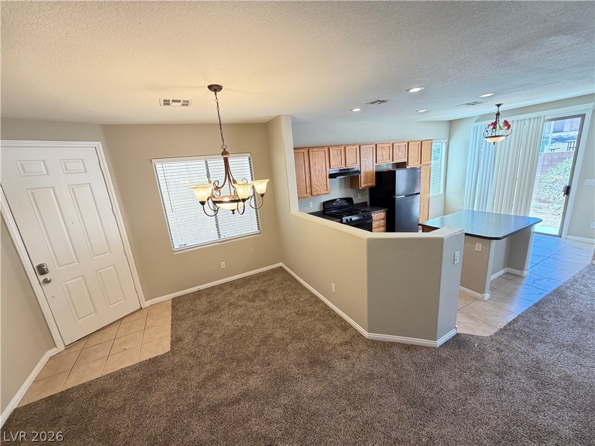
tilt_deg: -14.9
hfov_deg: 102.1
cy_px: 223
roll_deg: +5.2
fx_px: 241
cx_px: 298
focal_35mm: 14
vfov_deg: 85.7
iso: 250
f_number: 2.2
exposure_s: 1/60
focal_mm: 2.22
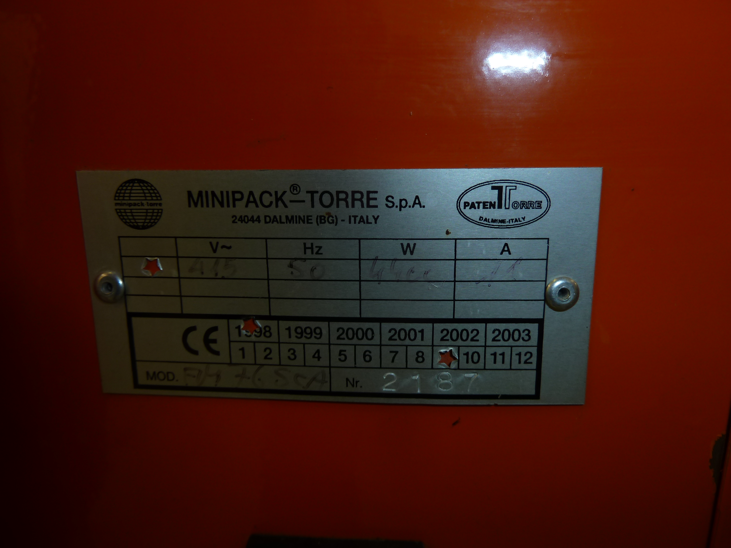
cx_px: 366
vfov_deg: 54.9
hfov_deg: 69.4
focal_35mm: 25
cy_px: 274
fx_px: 528
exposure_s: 1/60
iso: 80
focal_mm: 4.1
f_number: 3.3
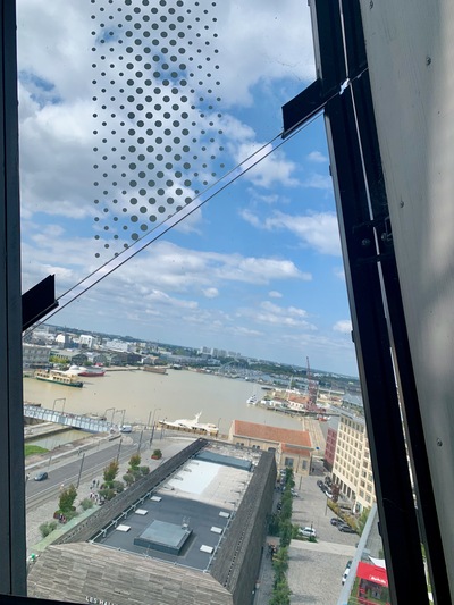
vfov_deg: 67.3
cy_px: 302
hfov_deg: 53.1
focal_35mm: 26
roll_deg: -10.1
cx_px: 227
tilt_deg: +7.1
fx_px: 454
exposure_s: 1/2915
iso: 25
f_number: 1.8
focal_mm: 4.25
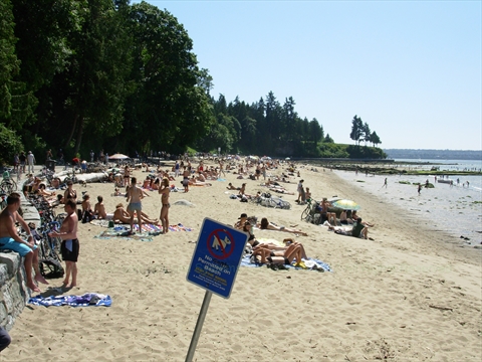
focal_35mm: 38
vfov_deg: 37.7
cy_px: 181
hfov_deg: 49.0
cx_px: 241
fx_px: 529
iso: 50
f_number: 4.9
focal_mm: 6.3
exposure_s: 1/443
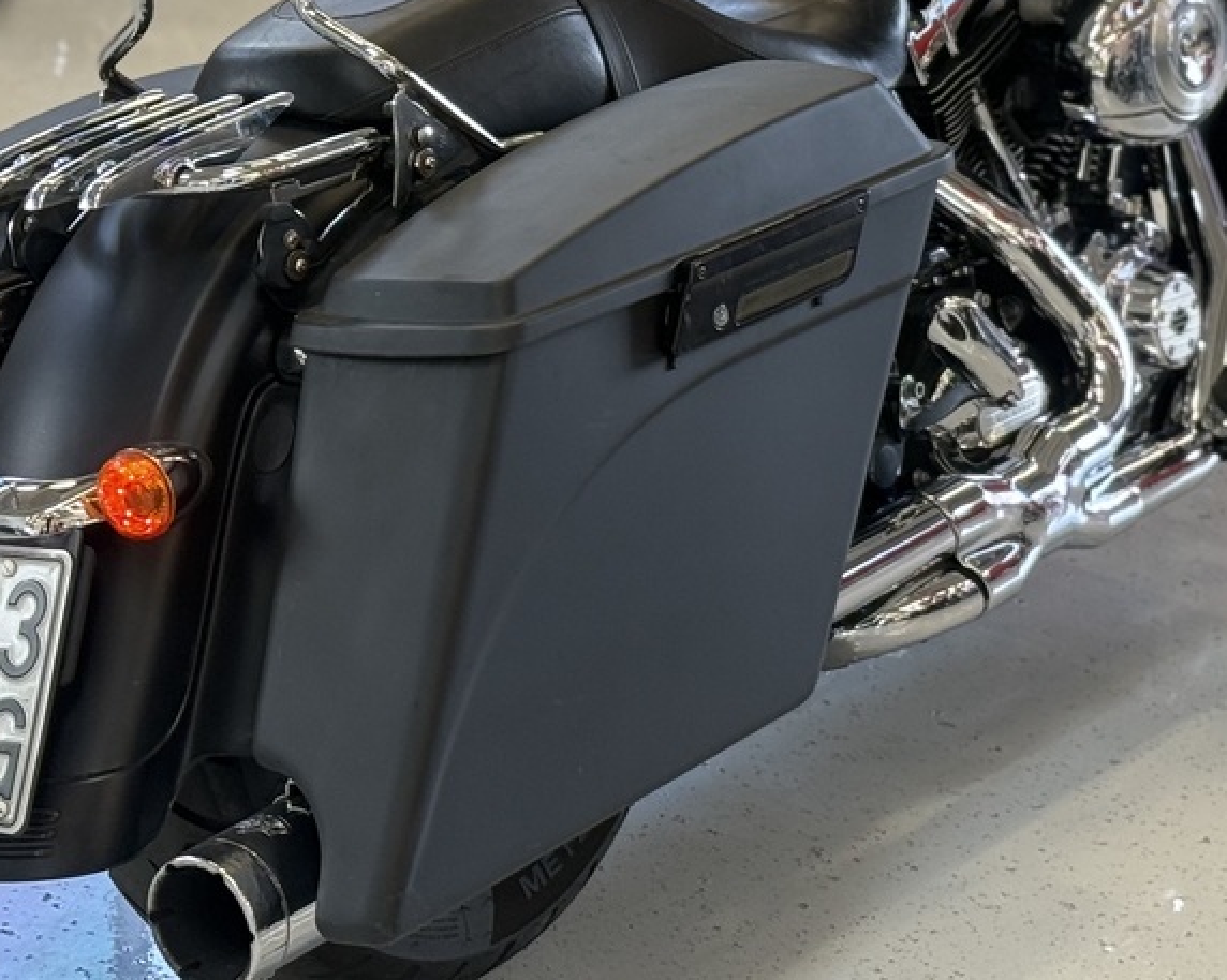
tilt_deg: -15.6
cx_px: 798
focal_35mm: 118
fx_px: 4283
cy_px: 116
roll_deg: -2.4
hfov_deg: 16.3
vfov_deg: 13.0
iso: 80
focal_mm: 6.76
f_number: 1.78
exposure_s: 1/100
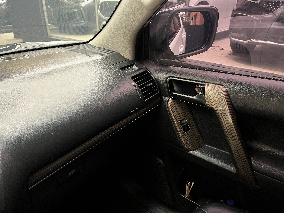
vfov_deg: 53.1
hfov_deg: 67.3
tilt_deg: -26.6
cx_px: 142
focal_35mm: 26
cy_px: 106
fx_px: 213
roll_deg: -0.5
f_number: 1.6
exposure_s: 1/100
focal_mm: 5.1
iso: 125
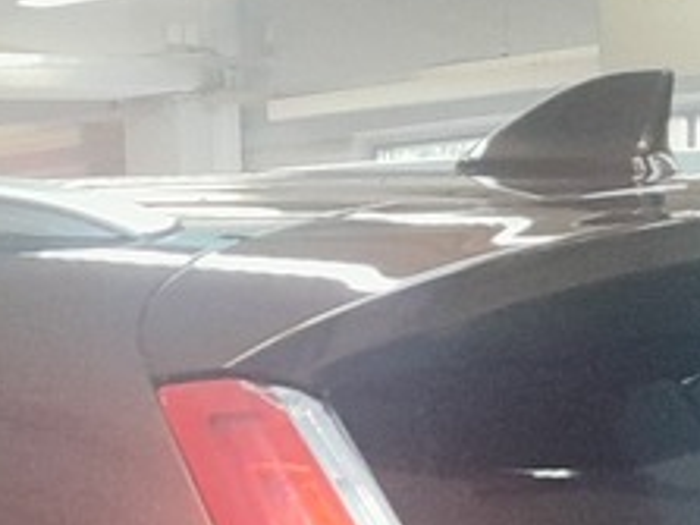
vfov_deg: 8.1
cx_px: -116
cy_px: 1298
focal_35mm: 168
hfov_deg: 11.6
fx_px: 3395
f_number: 1.8
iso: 320
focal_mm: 4
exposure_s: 1/33
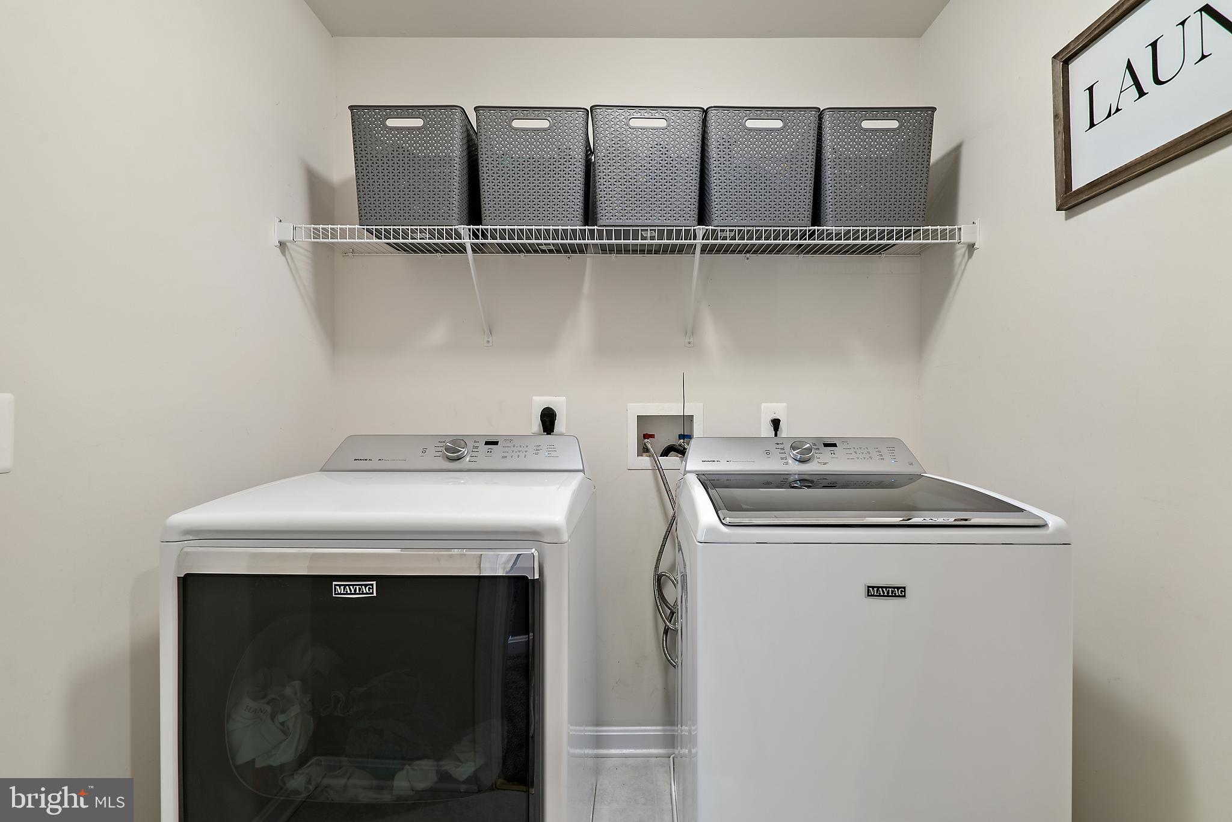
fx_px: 548
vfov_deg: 73.8
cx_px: 616
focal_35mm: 16
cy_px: 411
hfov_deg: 96.7
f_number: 8
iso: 400
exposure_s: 1
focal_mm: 16
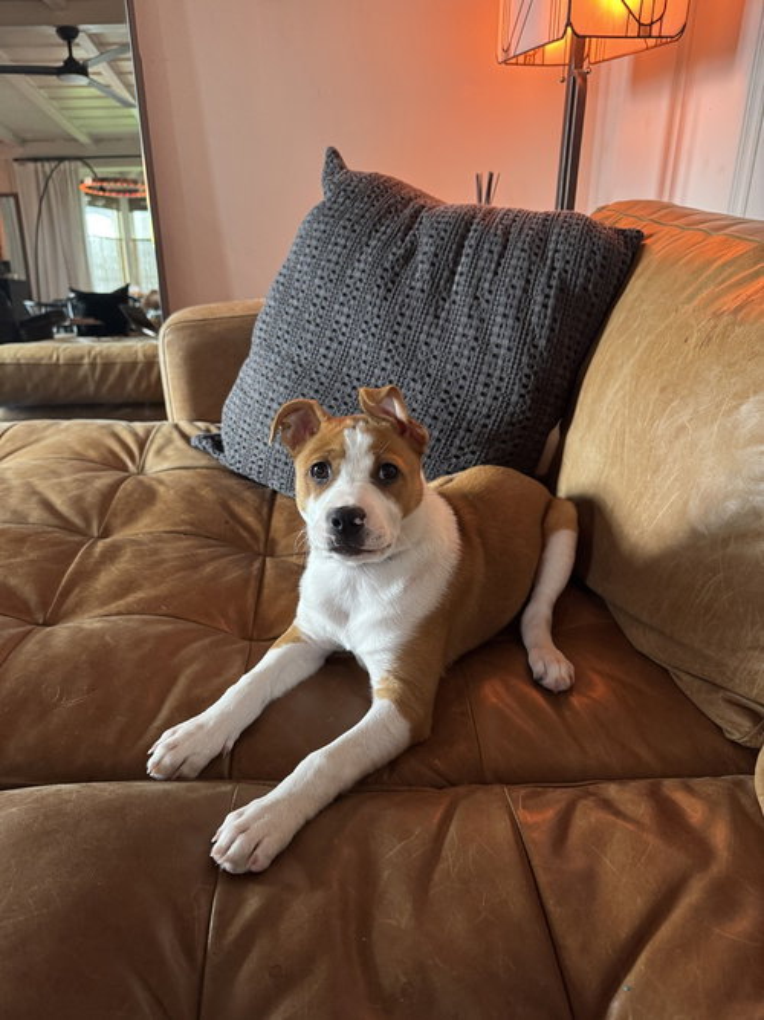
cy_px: 510
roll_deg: +1.7
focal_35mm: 24
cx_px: 382
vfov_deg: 71.6
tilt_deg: -26.3
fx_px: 706
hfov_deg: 56.8
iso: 320
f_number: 1.78
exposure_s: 1/59
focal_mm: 6.76
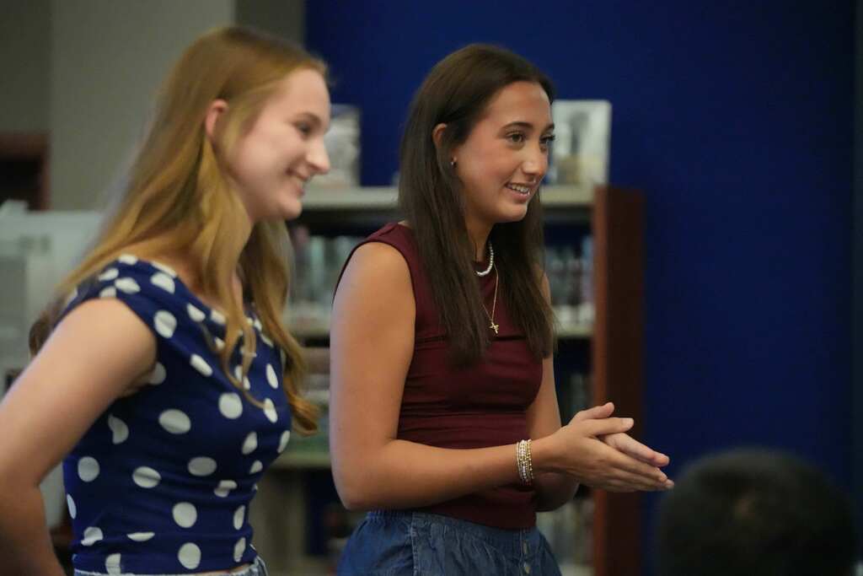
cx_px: 432
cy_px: 288
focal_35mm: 126
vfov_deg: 10.9
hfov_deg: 16.3
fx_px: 3021
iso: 20000
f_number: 2.8
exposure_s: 1/3200
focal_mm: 126
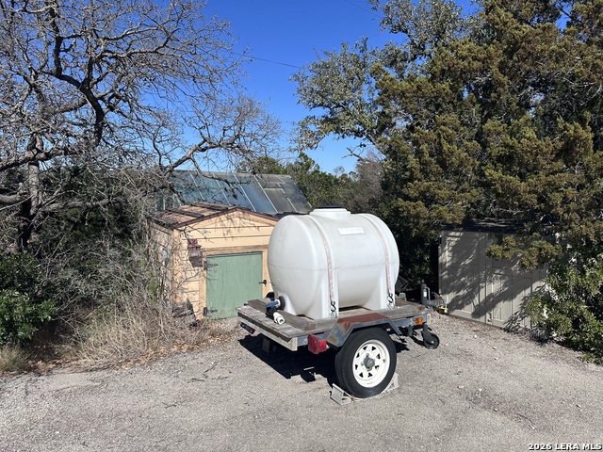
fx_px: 418
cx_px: 302
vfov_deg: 56.8
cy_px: 226
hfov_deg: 71.6
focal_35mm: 24
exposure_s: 1/7576
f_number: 1.78
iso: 80
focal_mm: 6.86
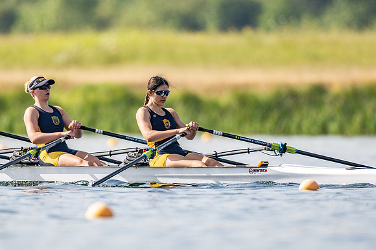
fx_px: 9394
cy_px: 125
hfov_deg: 2.3
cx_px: 188
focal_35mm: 900
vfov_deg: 1.5
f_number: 4
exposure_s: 1/2500
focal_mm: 600
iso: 180
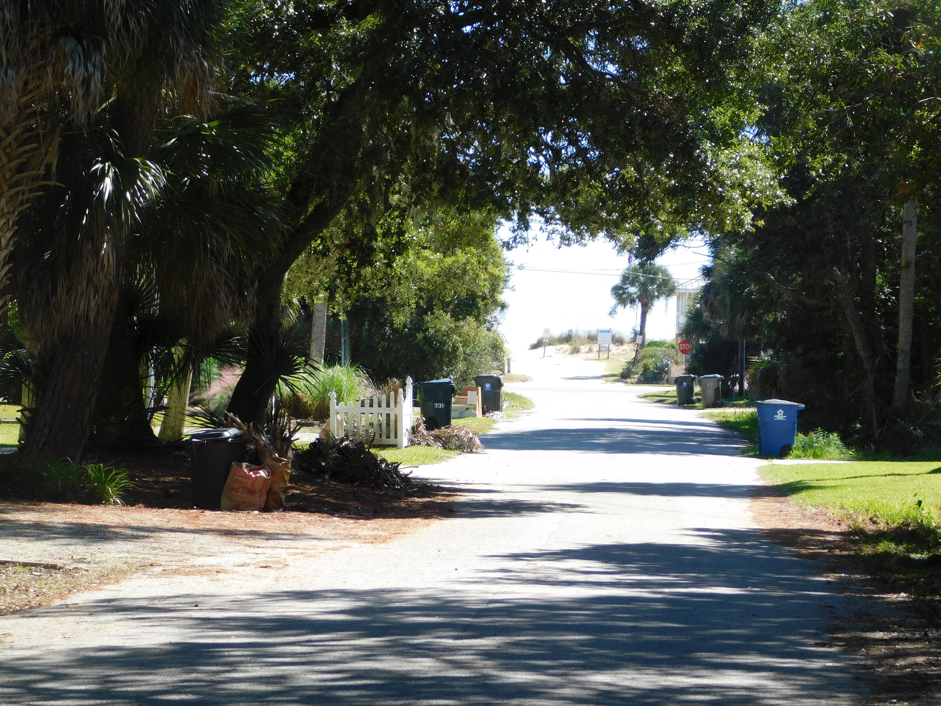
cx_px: 470
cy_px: 353
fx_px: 3643
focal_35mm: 134
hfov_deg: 14.7
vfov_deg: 11.1
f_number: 5
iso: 125
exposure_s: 1/250
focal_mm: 23.7
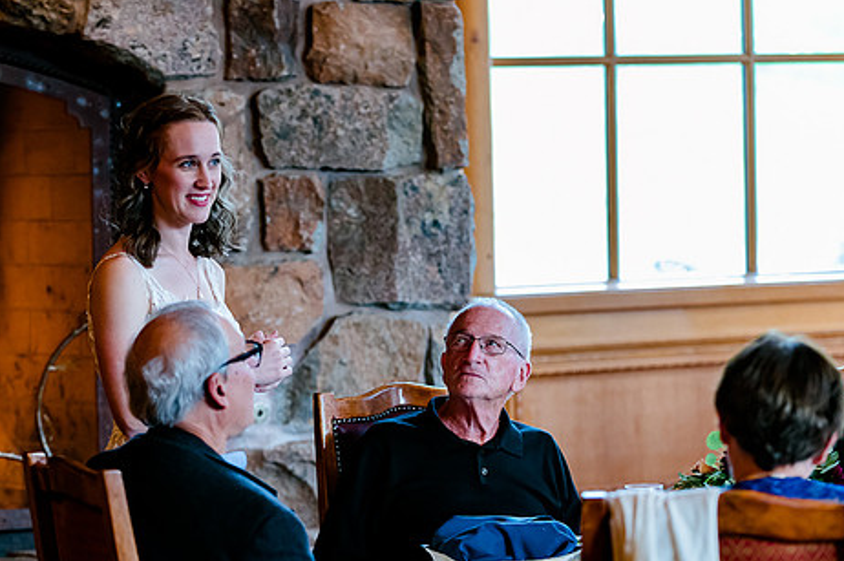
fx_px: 3232
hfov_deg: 14.9
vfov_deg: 9.9
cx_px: 366
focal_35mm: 138
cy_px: 345
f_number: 2.8
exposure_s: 1/320
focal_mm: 102
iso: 4000
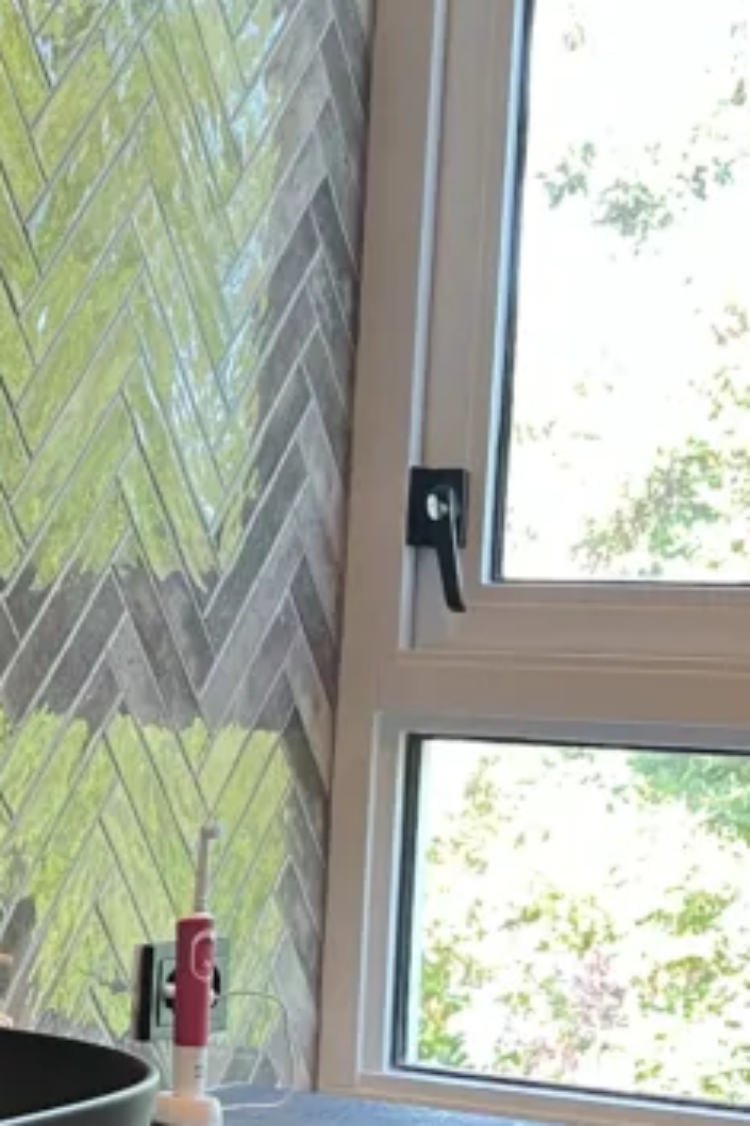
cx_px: -348
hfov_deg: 14.0
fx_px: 2878
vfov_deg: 22.1
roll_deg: -2.6
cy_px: 689
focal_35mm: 92
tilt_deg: -1.5
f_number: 1.6
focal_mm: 5.1
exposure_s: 1/89
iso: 125
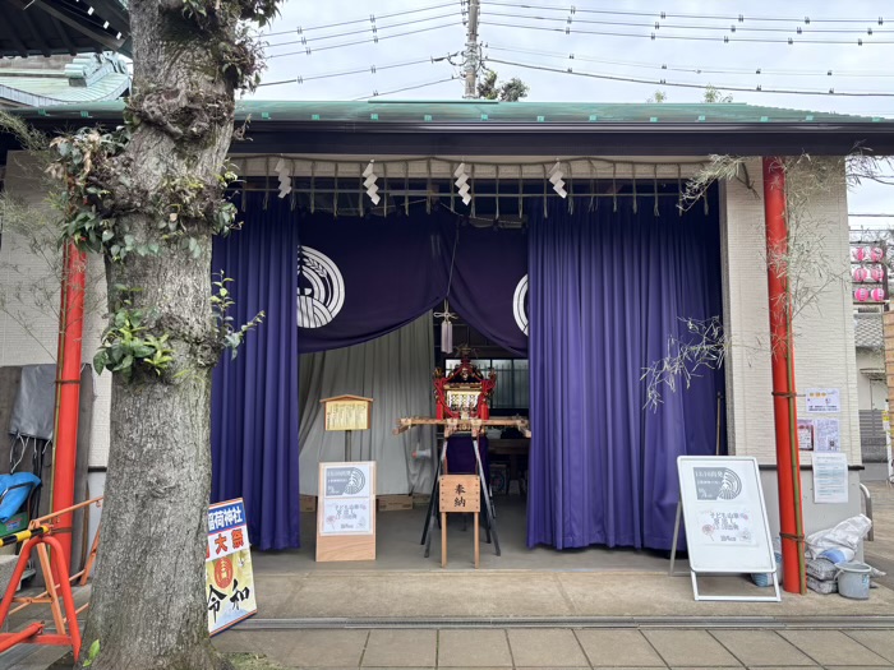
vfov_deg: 53.1
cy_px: 335
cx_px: 447
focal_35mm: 26
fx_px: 671
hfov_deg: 67.3
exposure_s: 1/351
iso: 50
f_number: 1.6
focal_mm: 5.96
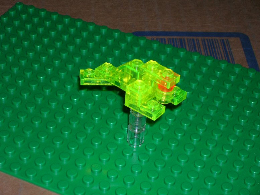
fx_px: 766
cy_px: 98
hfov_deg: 19.3
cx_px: 130
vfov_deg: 14.5
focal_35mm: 102
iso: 50
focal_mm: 17.1
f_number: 4.9
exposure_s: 1/60.1
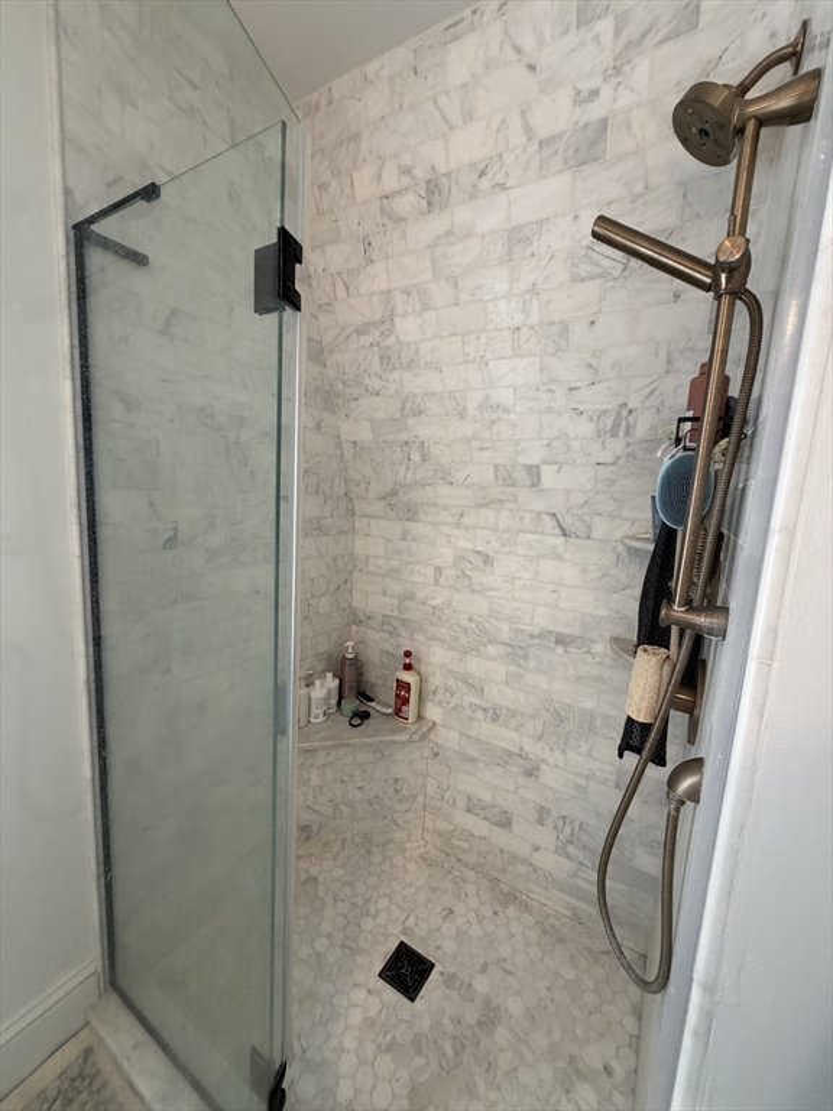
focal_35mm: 14
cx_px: 416
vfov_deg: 102.1
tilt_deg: -8.2
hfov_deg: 85.7
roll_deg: -3.5
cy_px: 556
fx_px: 449
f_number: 2.2
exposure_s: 1/60
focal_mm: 2.22
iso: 200
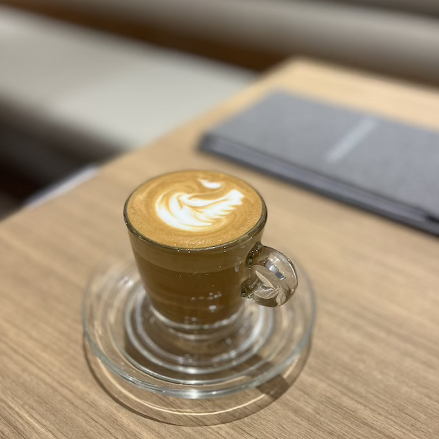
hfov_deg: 52.5
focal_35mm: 31
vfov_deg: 52.5
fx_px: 445
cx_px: 219
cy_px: 205
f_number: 1.6
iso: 125
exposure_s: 1/60
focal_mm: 5.1
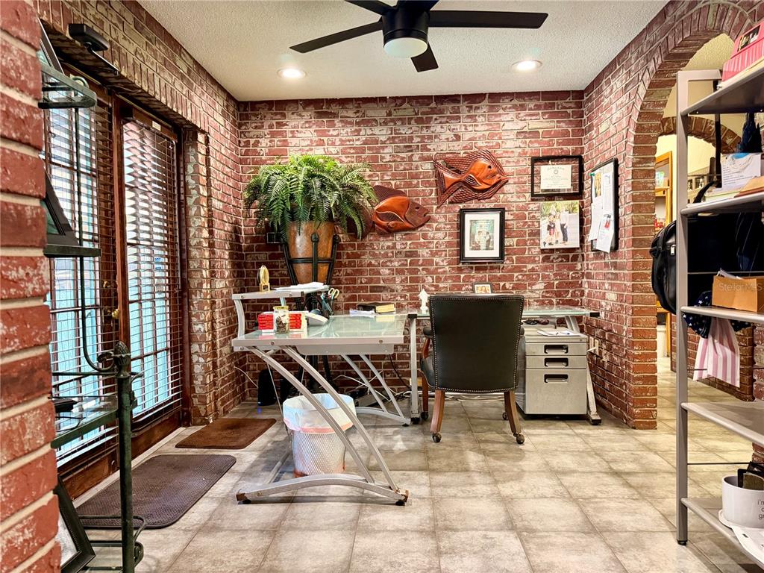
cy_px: 286
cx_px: 382
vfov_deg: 56.8
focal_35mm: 24
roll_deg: +1.7
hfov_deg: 71.6
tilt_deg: -1.8
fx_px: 530
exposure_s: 1/60
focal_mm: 6.76
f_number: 1.78
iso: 500
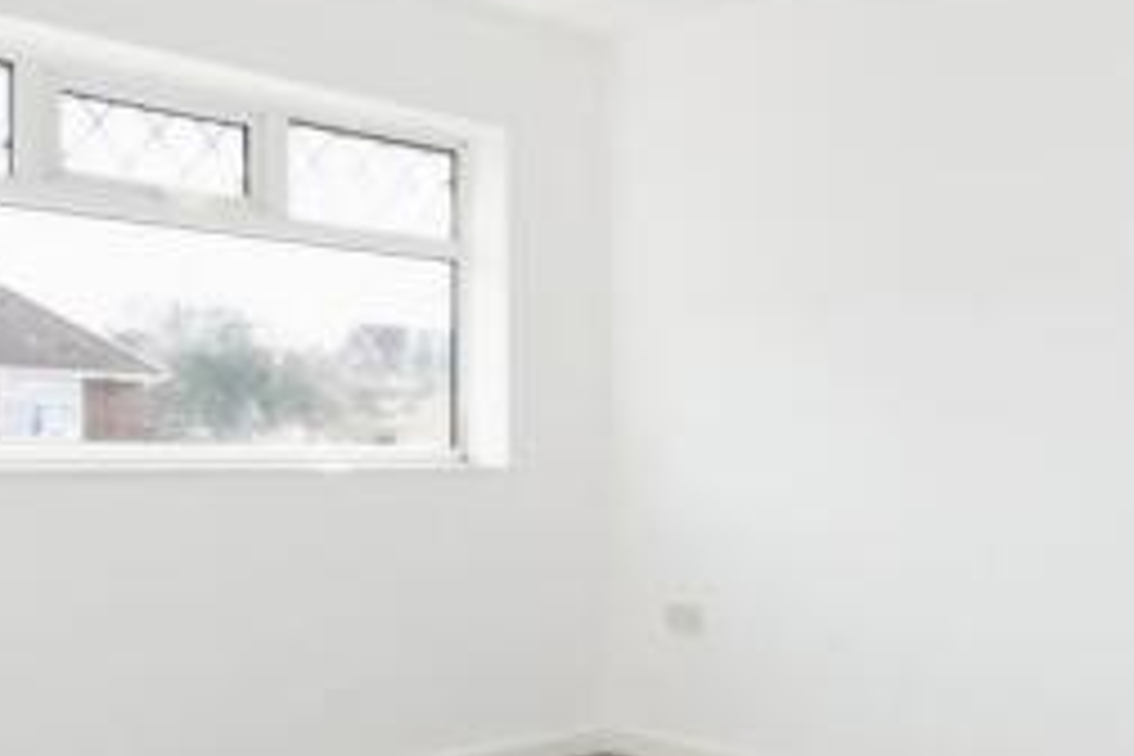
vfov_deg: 34.0
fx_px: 1228
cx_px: 934
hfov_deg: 46.5
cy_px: 484
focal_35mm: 39
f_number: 8
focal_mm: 10
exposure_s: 1/250
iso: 400
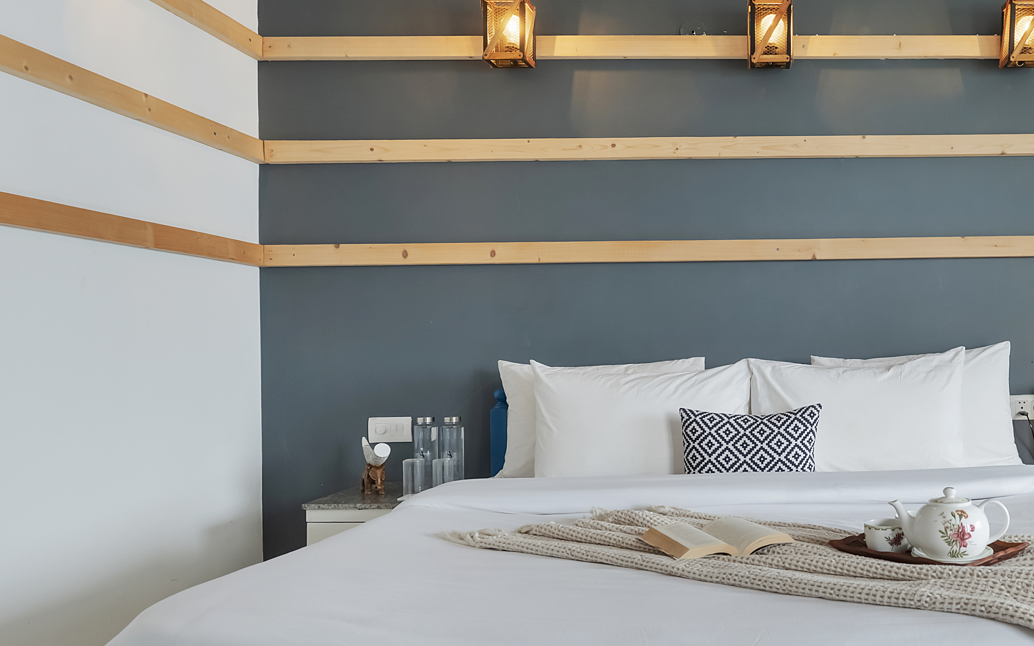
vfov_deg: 41.8
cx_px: 800
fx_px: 845
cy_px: 348
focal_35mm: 30
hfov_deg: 58.9
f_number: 5
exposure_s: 1/50
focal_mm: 16
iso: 640
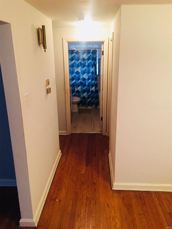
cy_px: 114
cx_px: 86
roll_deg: +1.0
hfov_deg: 48.2
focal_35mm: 29
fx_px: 192
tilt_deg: -16.9
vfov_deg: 61.7
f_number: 2.2
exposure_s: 1/20
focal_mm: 4.15
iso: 250
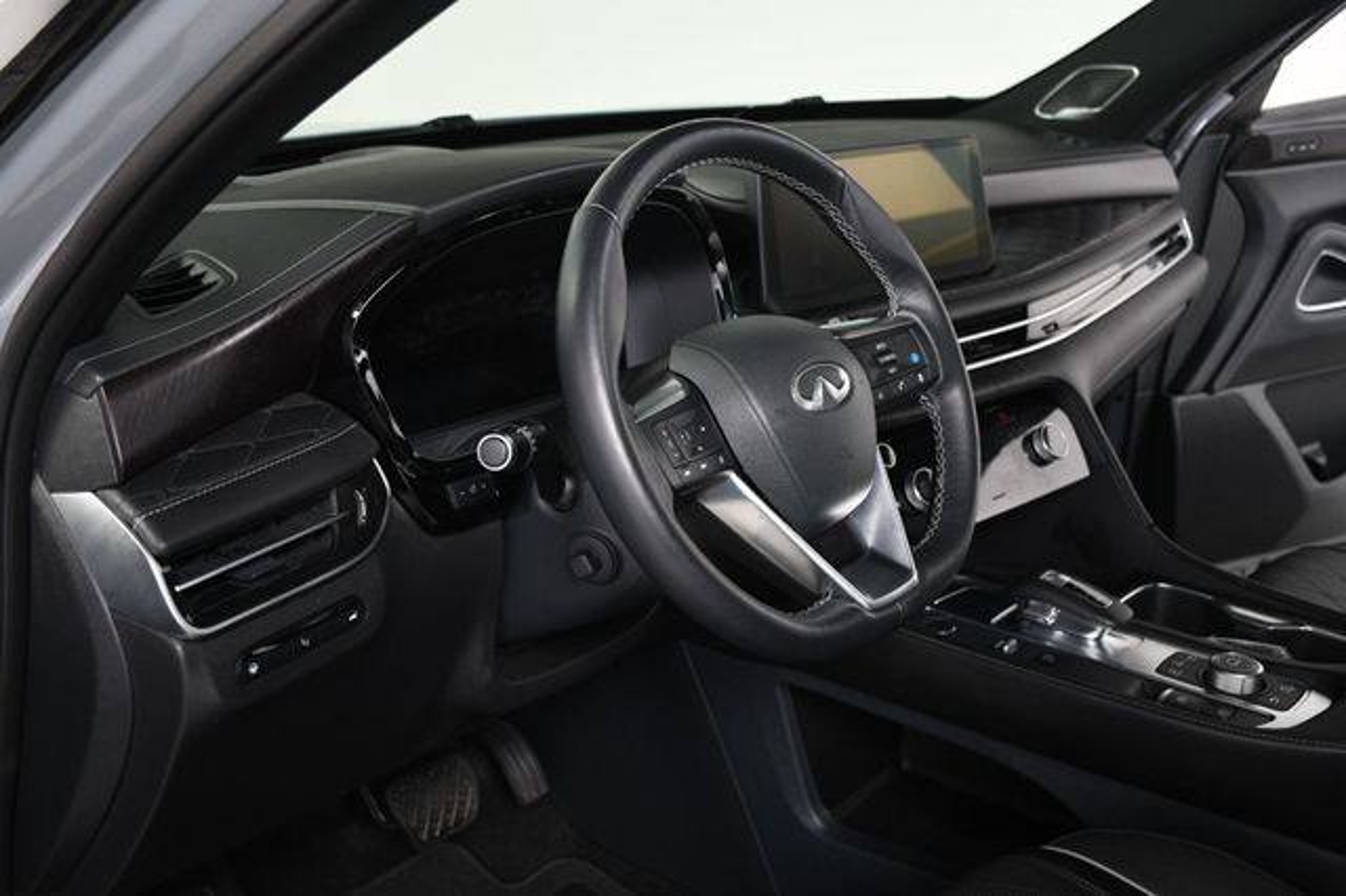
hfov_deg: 49.6
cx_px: 673
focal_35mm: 39
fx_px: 1457
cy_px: 448
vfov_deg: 34.2
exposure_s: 1/160
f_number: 3.8
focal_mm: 26
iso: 100
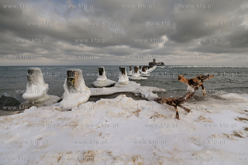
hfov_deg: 104.3
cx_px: 124
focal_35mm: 14
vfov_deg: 81.1
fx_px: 96
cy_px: 82
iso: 200
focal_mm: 14
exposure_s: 1/200
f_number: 11
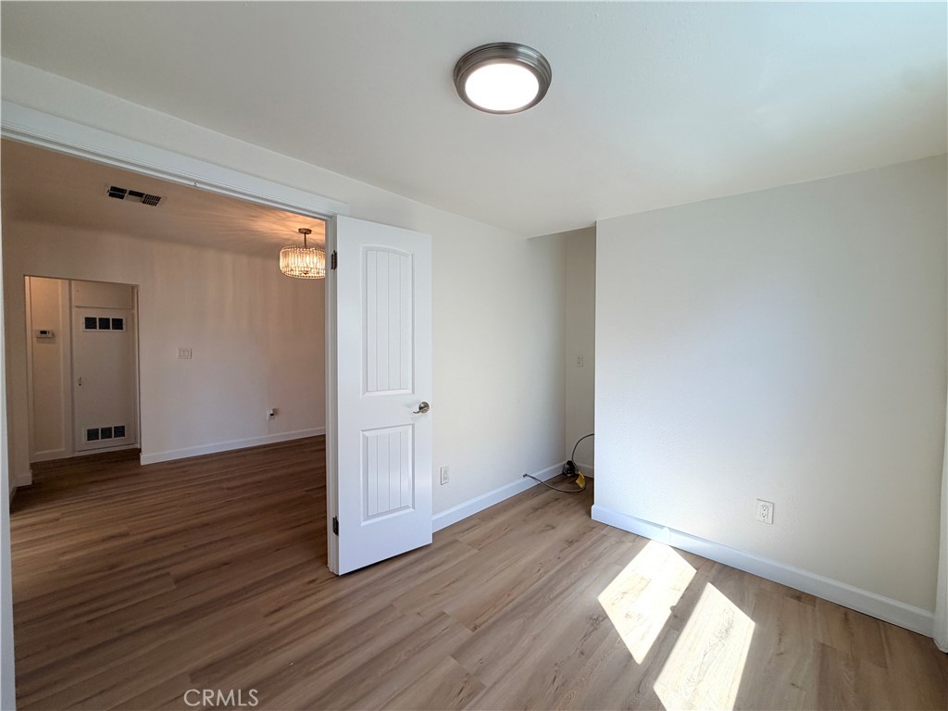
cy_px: 356
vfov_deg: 85.7
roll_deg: -0.1
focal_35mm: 14
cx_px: 474
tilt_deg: -1.4
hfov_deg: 102.1
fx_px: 383
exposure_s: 1/120
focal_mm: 2.22
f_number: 2.2
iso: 50
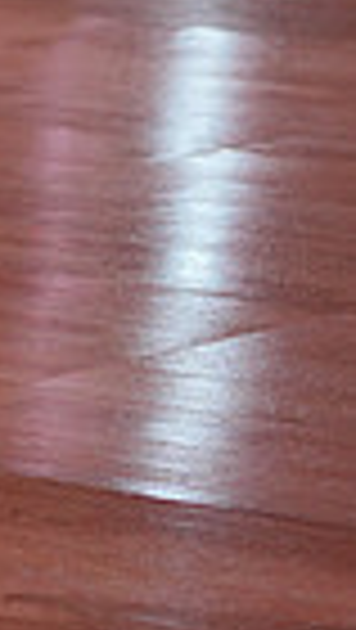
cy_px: -234
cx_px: -511
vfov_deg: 6.2
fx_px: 5726
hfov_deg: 3.5
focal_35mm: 342
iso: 1600
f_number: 2.8
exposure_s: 1/800
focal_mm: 79
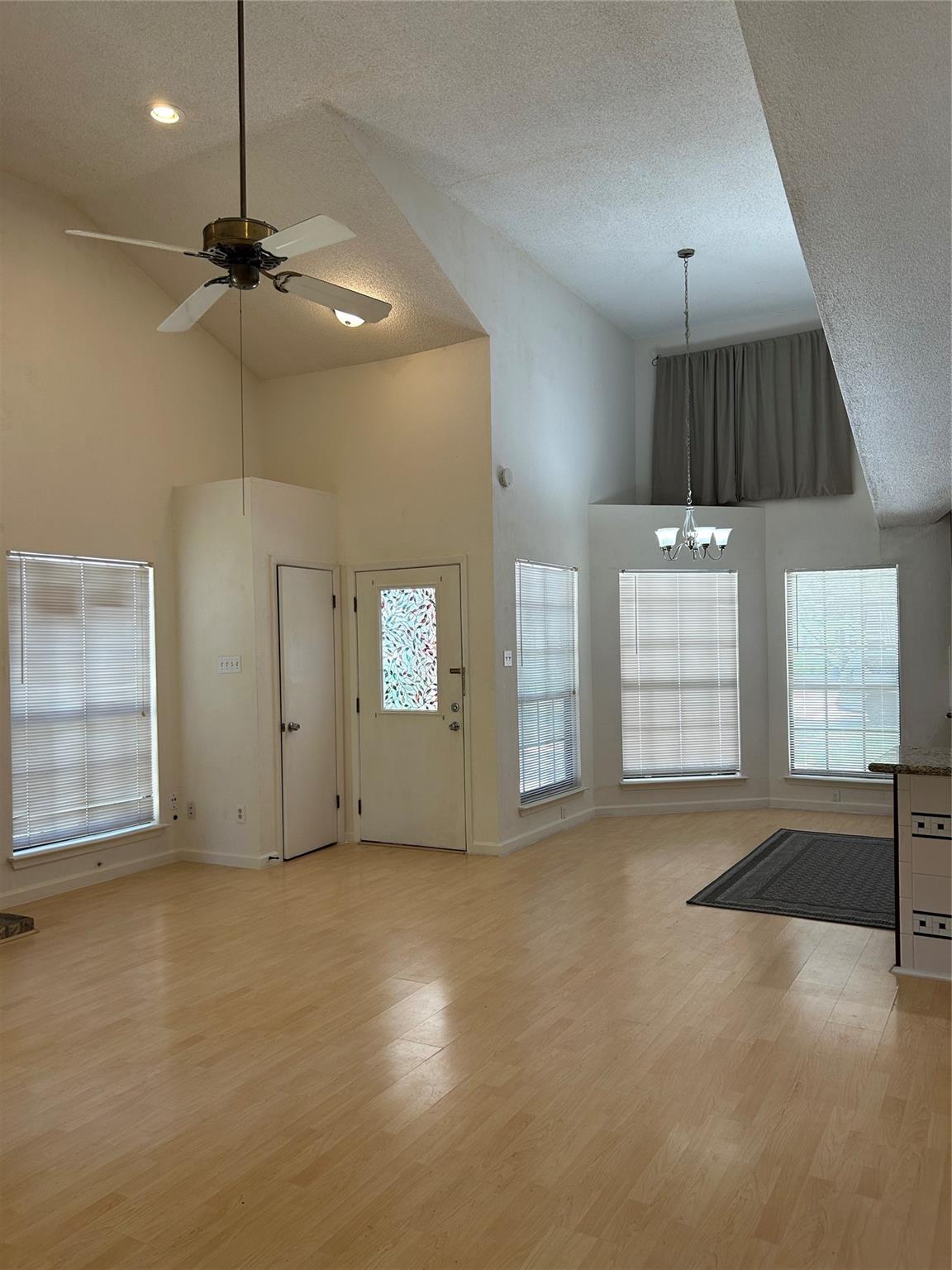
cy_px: 635
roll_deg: +0.6
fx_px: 953
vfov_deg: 67.3
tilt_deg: -0.2
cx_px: 476
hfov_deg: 53.1
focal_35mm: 26
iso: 80
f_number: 1.5
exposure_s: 1/120
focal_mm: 5.7
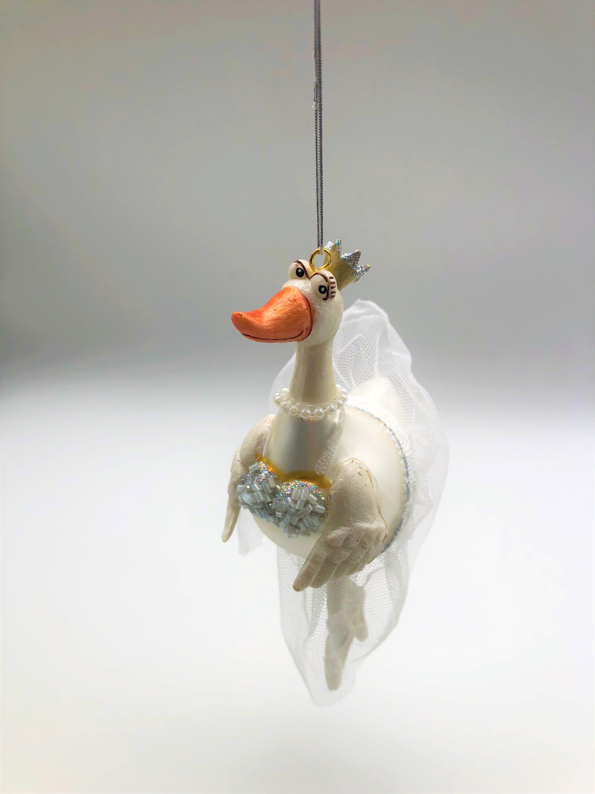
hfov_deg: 49.7
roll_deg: +1.0
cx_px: 298
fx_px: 642
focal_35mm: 28
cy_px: 397
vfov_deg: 63.4
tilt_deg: -29.7
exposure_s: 1/340
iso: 25
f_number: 1.8
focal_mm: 3.99
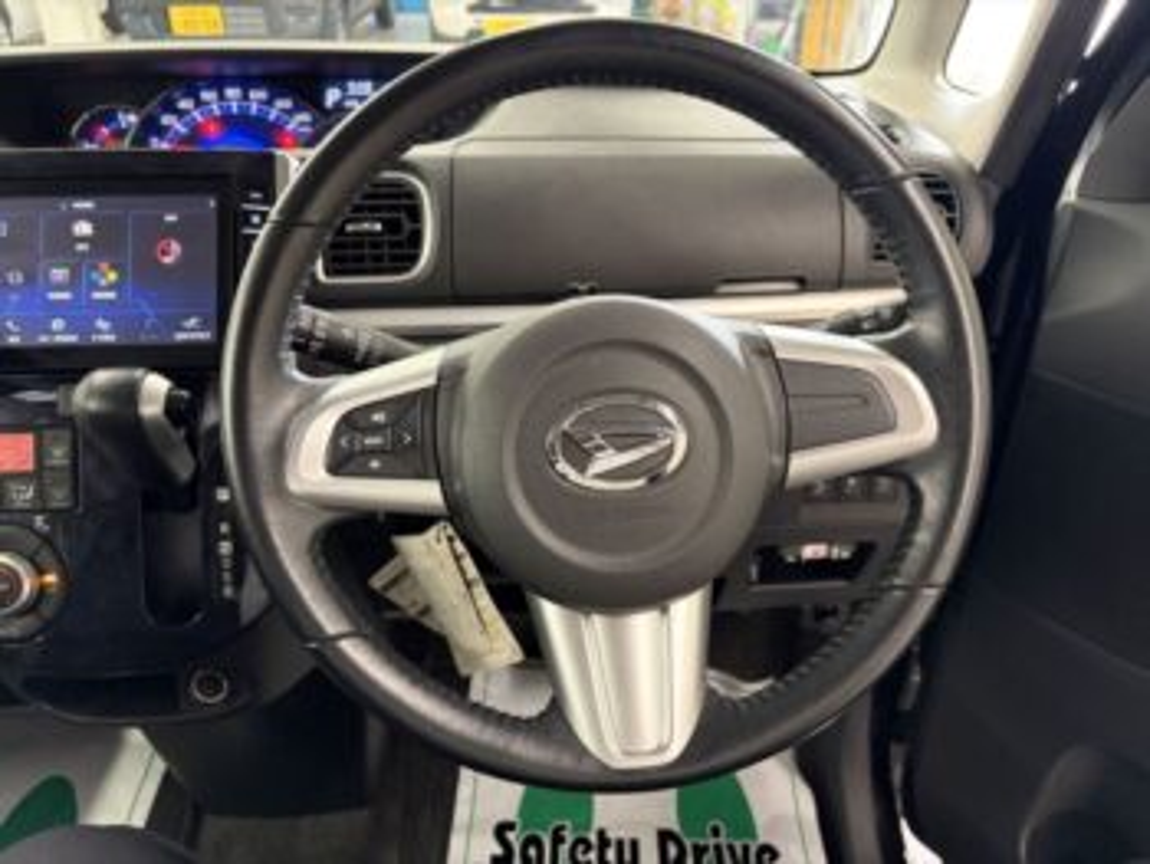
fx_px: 864
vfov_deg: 53.1
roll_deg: +0.2
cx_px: 575
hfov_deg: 67.3
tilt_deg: -31.2
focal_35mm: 26
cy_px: 432
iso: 400
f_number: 1.6
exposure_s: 1/50
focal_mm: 5.96
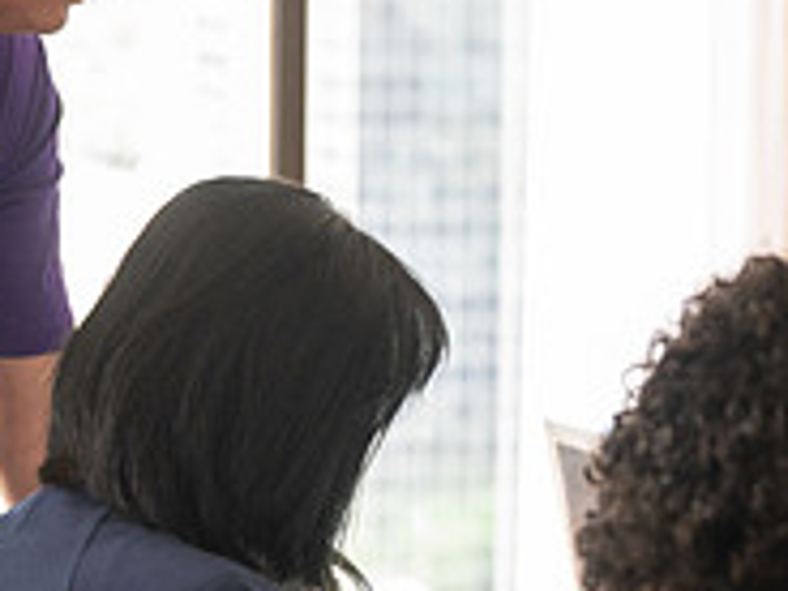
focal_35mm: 212
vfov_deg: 7.0
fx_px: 4826
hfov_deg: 9.3
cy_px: 353
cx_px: 390
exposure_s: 1/160
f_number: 3.5
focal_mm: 70
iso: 1000
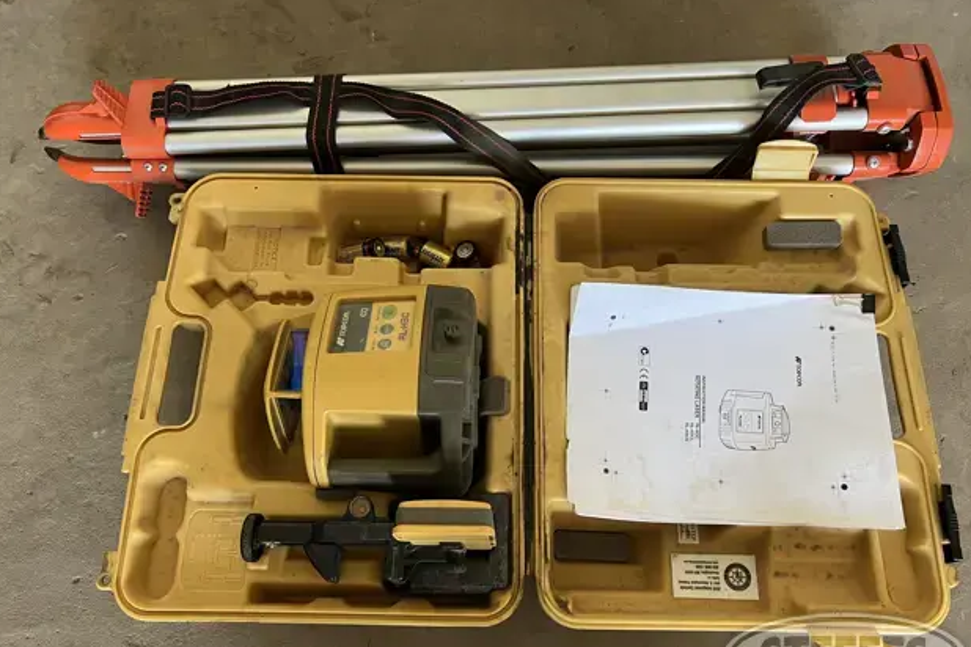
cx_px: 498
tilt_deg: -68.3
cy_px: 344
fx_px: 755
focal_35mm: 28
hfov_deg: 65.5
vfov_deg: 46.4
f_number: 1.5
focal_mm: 5.7
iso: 125
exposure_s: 1/68
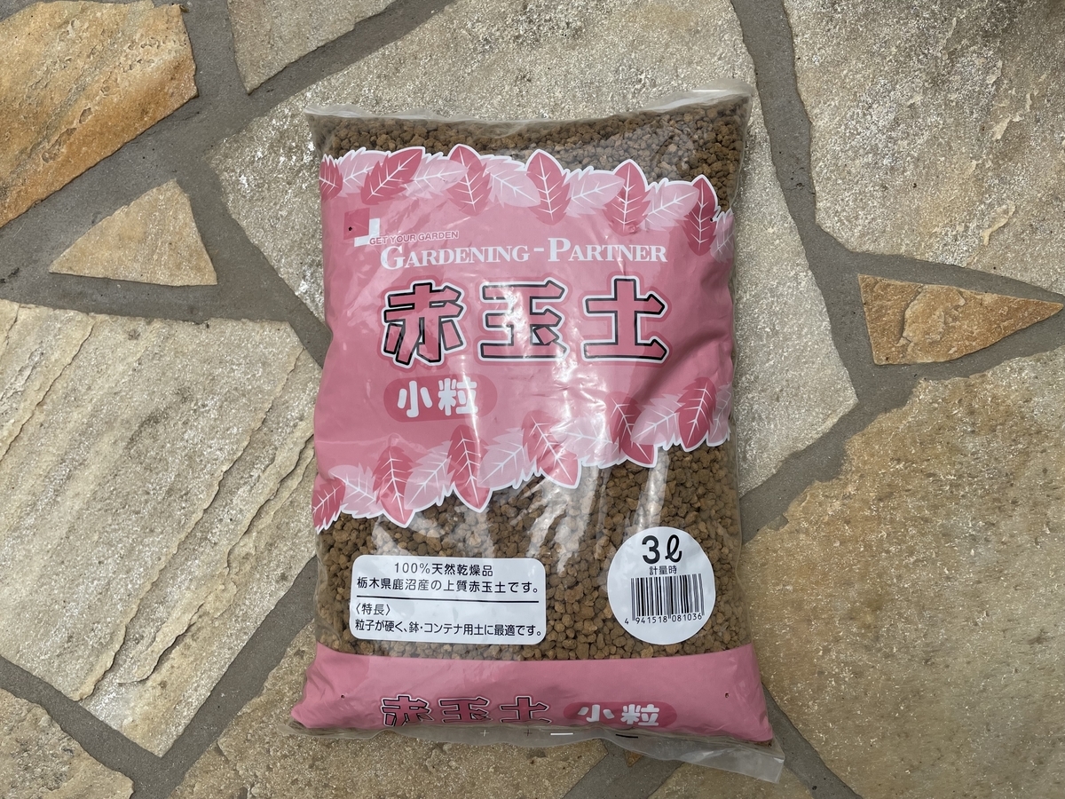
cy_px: 400
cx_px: 532
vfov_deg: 53.1
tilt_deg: -83.1
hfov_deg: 67.3
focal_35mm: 26
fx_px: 800
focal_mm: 4.2
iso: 32
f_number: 1.6
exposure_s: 1/4292
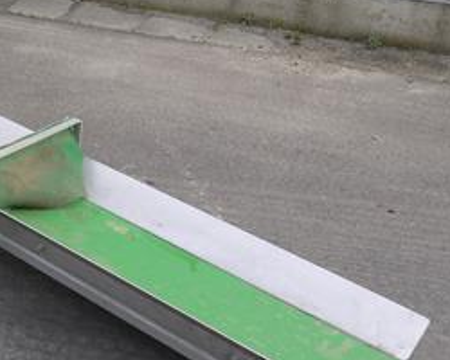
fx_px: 999
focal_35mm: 75
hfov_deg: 23.6
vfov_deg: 20.4
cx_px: -61
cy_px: 220
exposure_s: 1/200
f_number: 5.6
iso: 100
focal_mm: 15
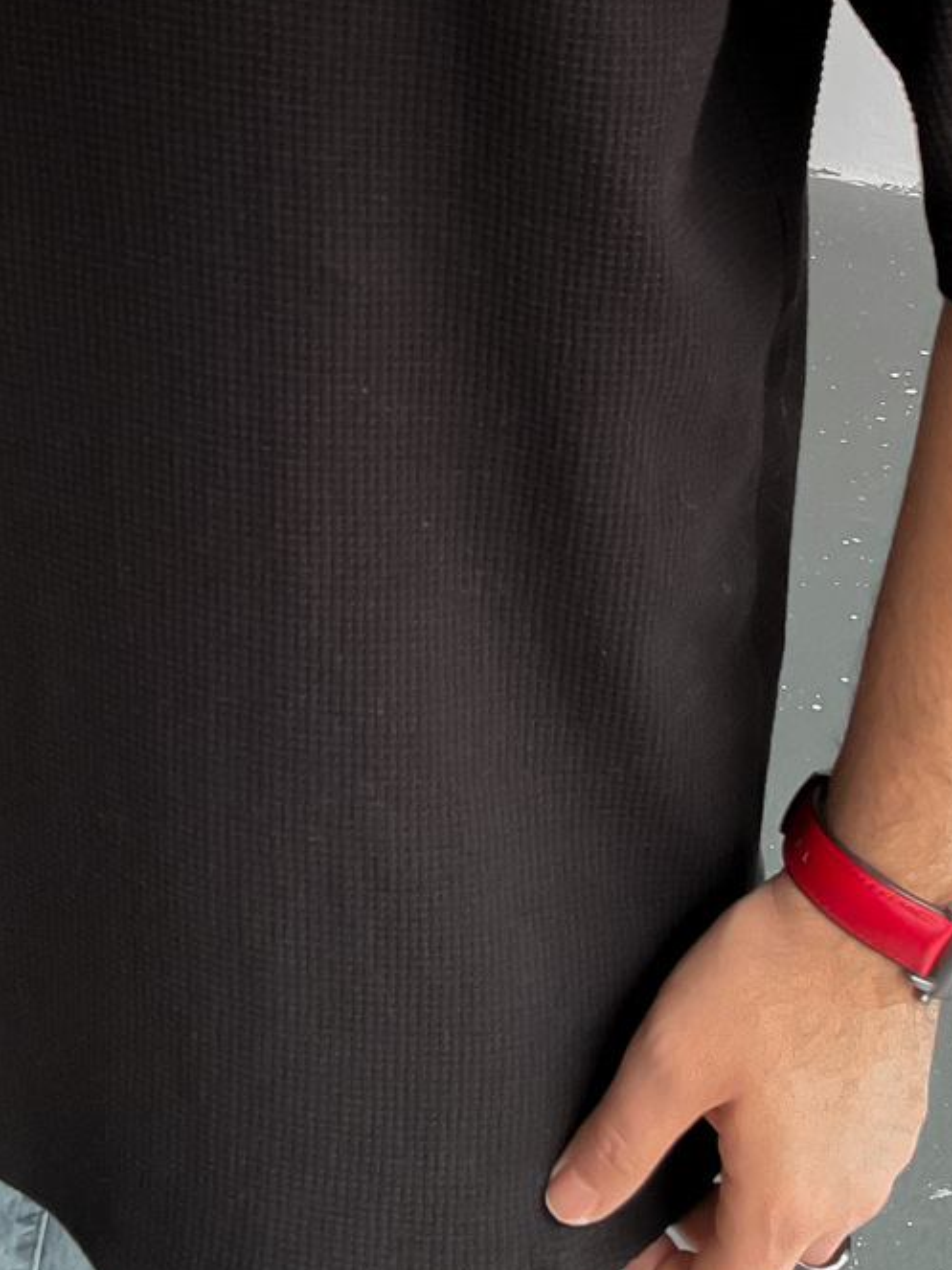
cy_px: 192
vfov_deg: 27.0
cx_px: 289
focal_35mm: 70
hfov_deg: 20.9
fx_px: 2568
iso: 125
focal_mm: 3
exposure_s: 1/60
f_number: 1.8
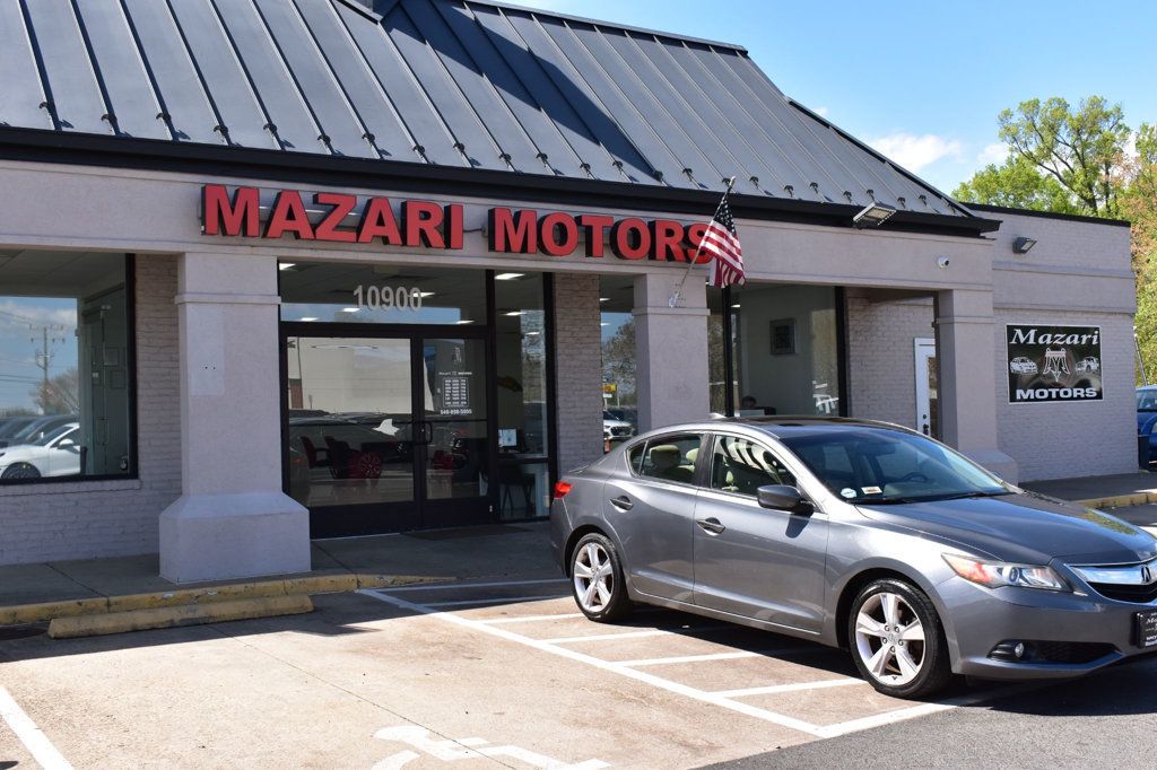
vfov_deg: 34.2
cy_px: 385
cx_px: 578
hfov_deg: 49.6
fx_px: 1253
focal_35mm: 39
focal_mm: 26
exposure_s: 1/400
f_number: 11
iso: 400
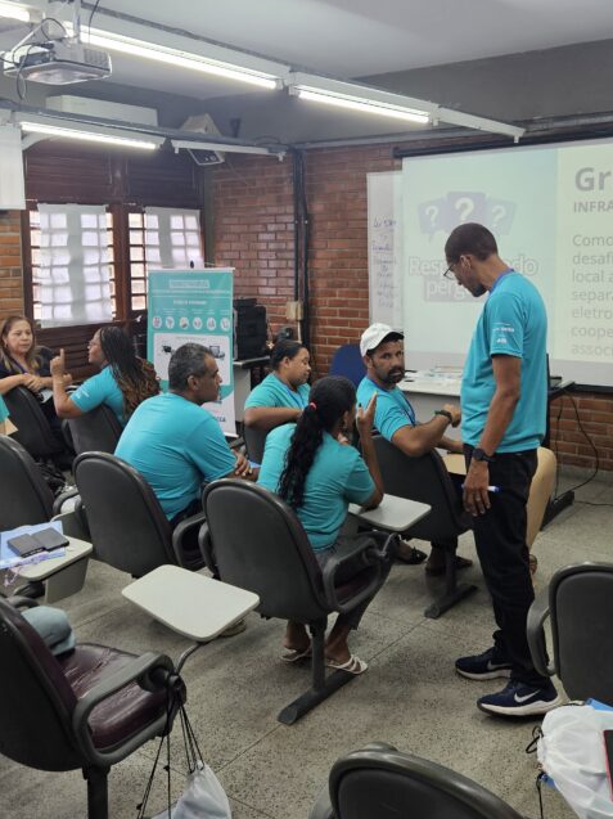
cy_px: 338
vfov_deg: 49.9
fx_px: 875
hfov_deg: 38.6
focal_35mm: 37
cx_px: 287
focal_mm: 5.4
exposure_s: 1/120
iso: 250
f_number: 1.8
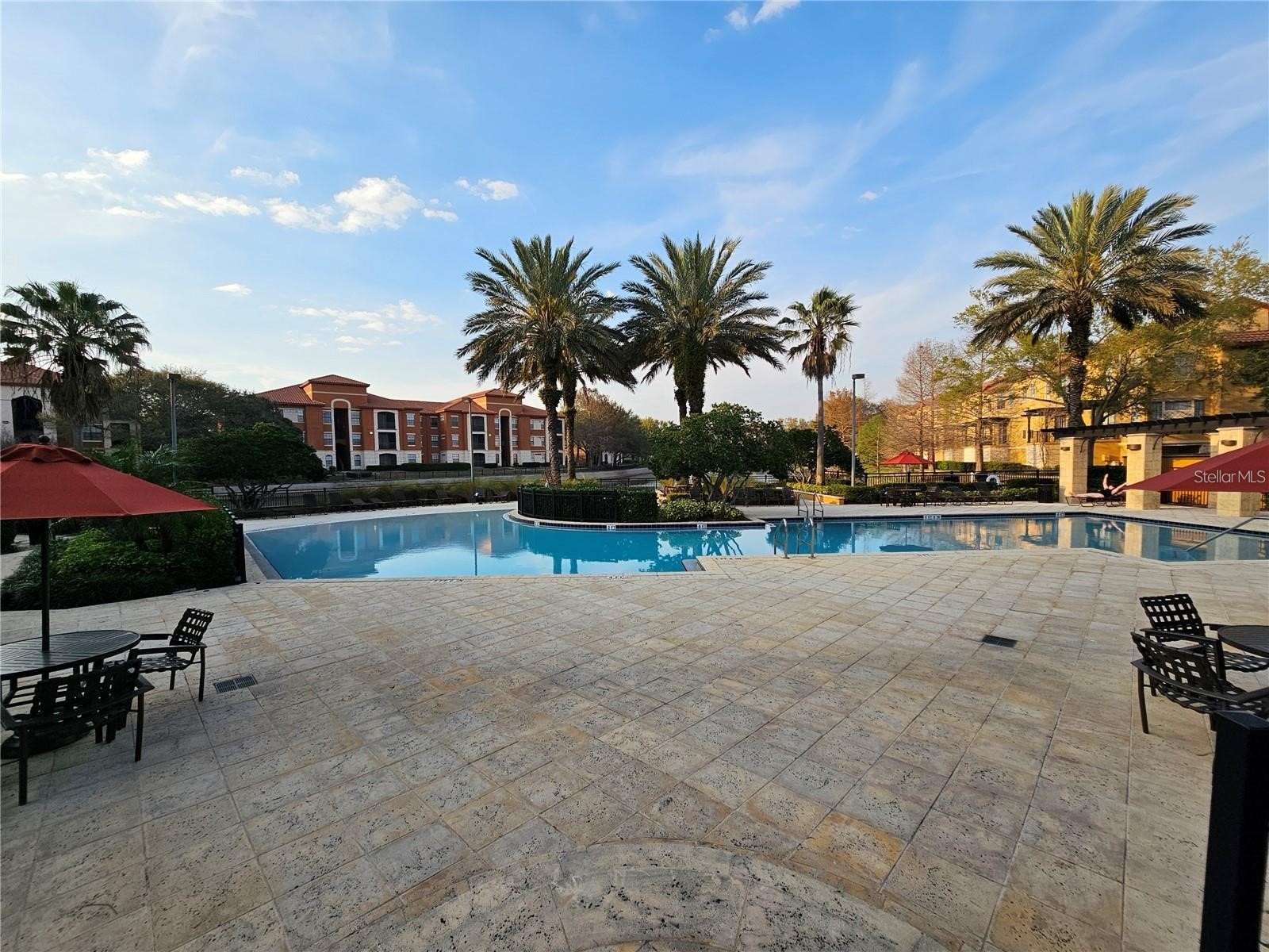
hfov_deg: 106.2
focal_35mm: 13
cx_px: 634
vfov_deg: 89.9
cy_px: 476
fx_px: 477
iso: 50
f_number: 2.2
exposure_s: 1/1318
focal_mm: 2.2
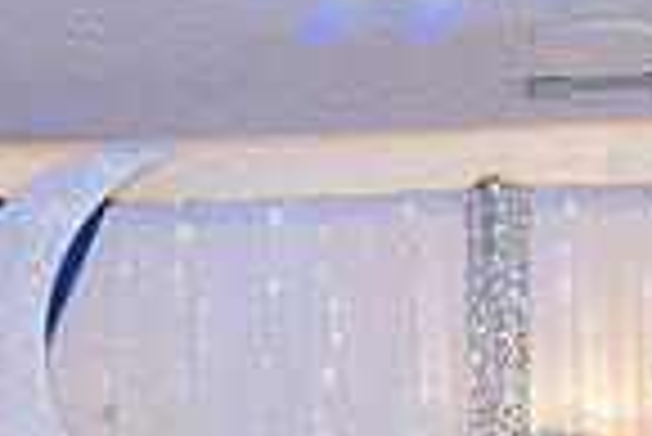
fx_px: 2901
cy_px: 699
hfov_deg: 12.8
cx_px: 328
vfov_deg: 8.4
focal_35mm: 160
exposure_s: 1/200
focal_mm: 40
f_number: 2.8
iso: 1000
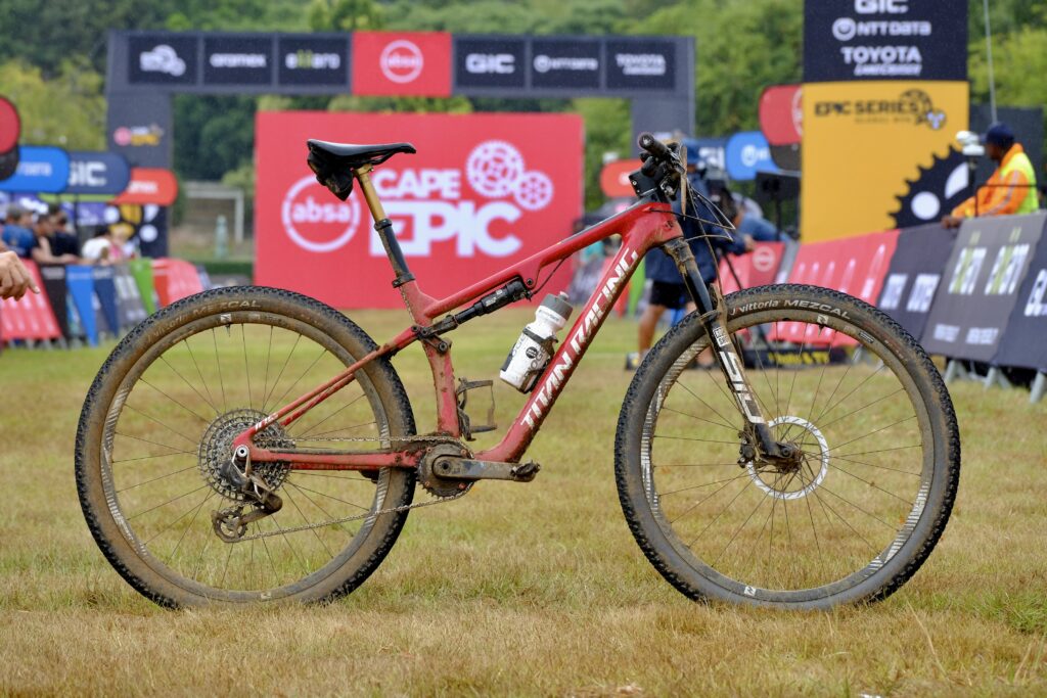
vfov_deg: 7.2
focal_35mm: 191
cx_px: 524
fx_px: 5555
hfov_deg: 10.8
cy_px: 349
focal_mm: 127.1
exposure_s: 1/500
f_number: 7.1
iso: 800
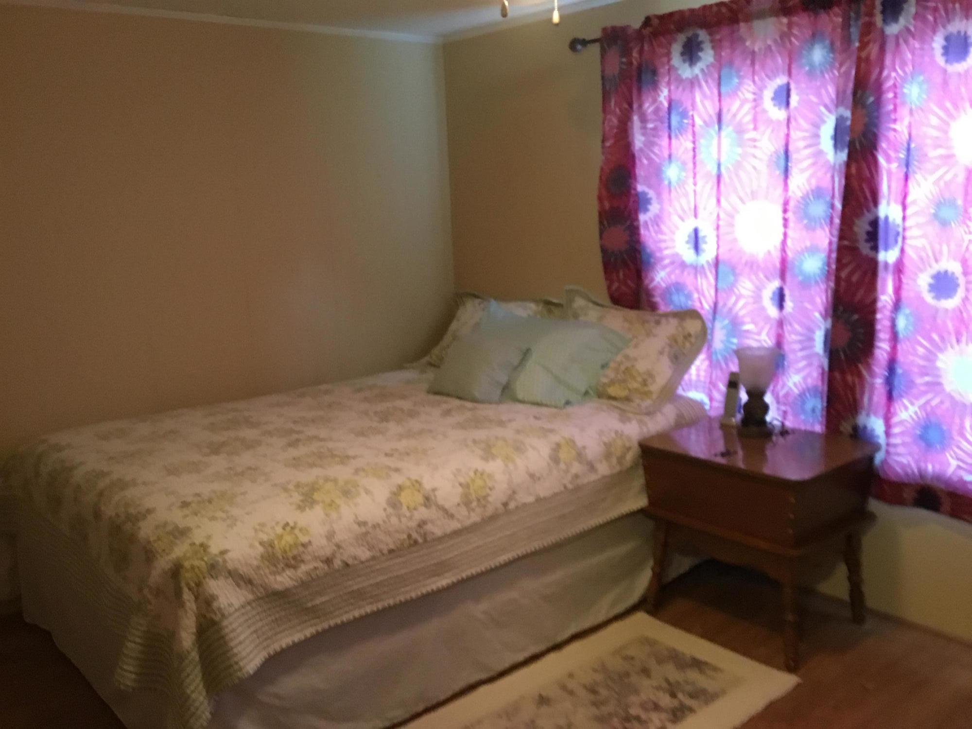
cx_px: 486
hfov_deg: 58.4
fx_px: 870
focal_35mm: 31
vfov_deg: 45.4
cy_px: 364
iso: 200
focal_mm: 3.3
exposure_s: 1/17
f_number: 2.4
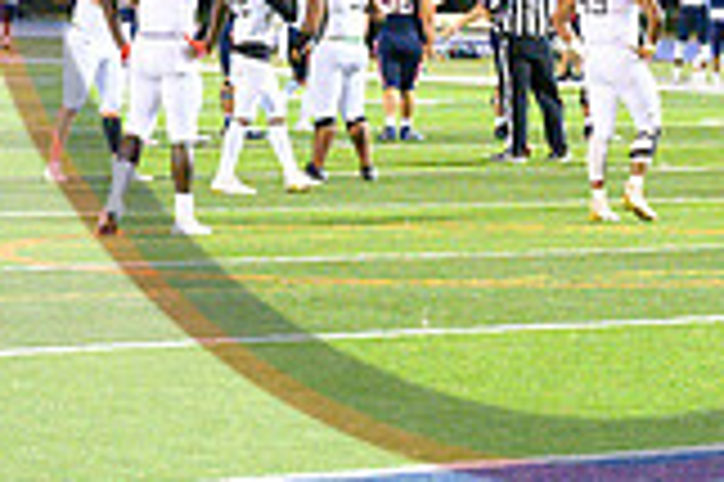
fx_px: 4922
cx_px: 589
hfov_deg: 8.4
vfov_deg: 5.6
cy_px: 0
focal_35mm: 245
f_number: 2.8
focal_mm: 68
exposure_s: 1/3200
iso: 32000
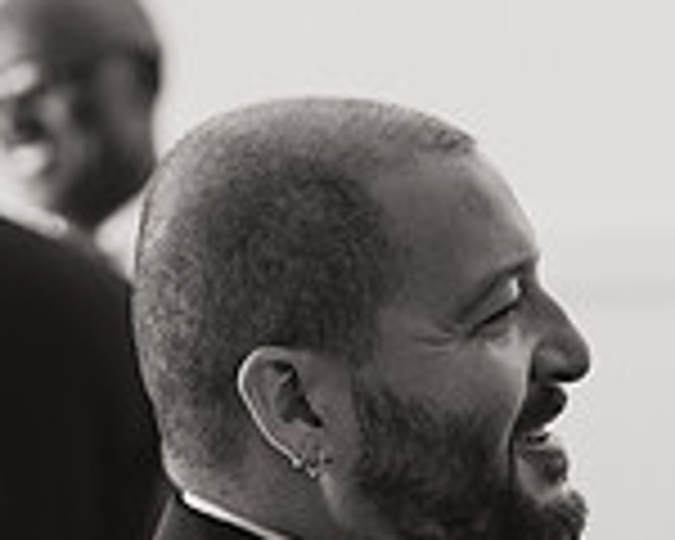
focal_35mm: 181
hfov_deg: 10.7
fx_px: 3616
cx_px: 459
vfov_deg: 8.5
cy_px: 540
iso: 250
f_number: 2
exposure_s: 1/250
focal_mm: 50
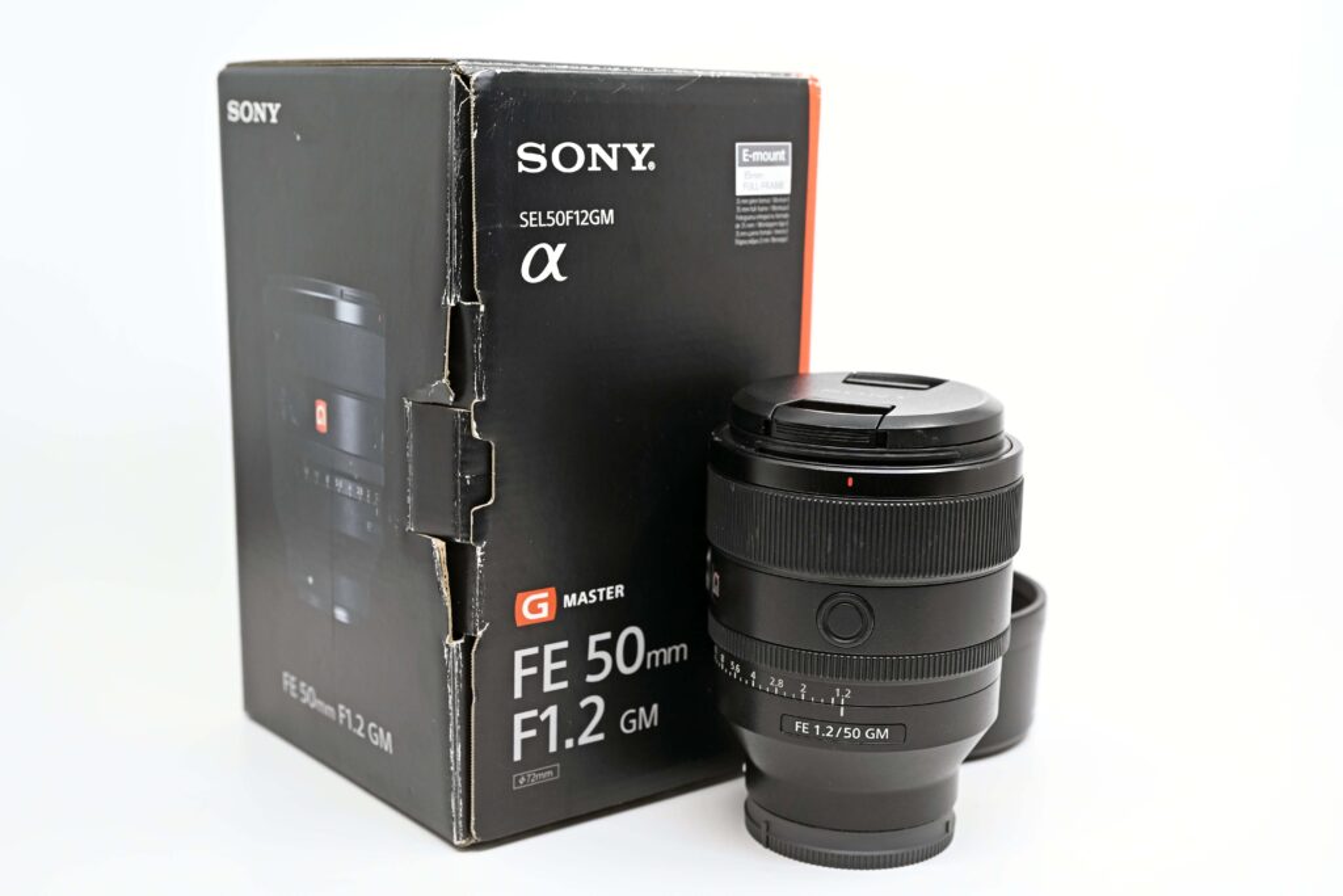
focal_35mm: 46
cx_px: 672
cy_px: 448
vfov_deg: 29.3
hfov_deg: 42.7
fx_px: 1716
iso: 640
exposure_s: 1/100
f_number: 6.3
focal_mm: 46
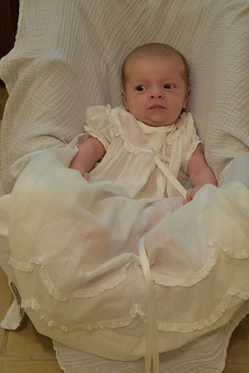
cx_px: 124
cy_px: 186
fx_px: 809
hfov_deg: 17.5
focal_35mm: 78
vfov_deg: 26.0
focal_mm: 52
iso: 560
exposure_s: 1/60
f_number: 5.6
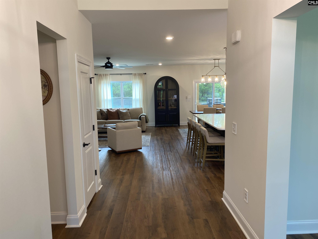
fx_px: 239
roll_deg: +1.0
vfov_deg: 53.1
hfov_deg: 67.3
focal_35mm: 26
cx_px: 159
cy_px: 120
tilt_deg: -7.2
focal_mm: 4.25
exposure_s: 1/60
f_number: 1.8
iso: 64
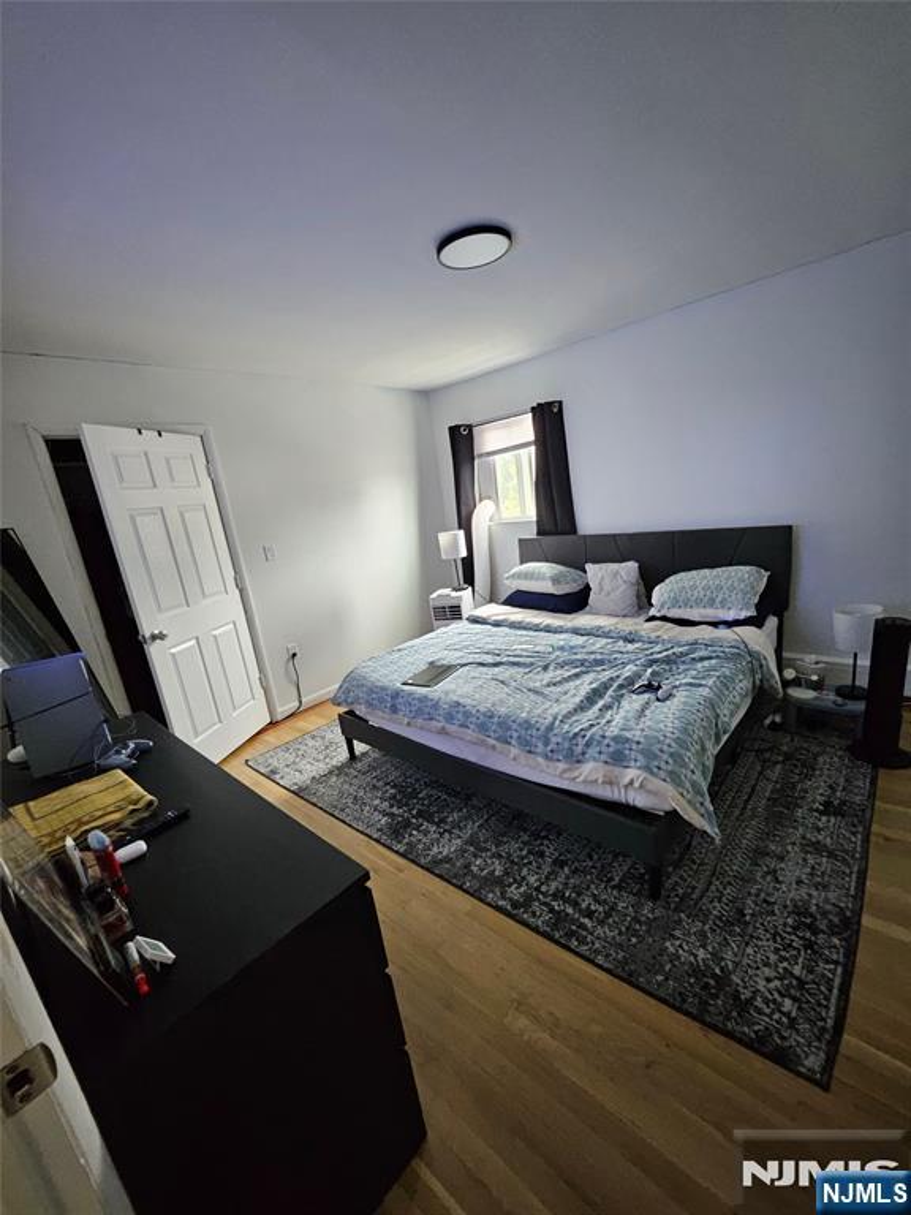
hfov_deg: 89.9
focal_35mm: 13
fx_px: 456
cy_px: 608
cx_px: 456
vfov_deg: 106.2
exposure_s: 1/30
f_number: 2.2
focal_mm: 1.7
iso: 320
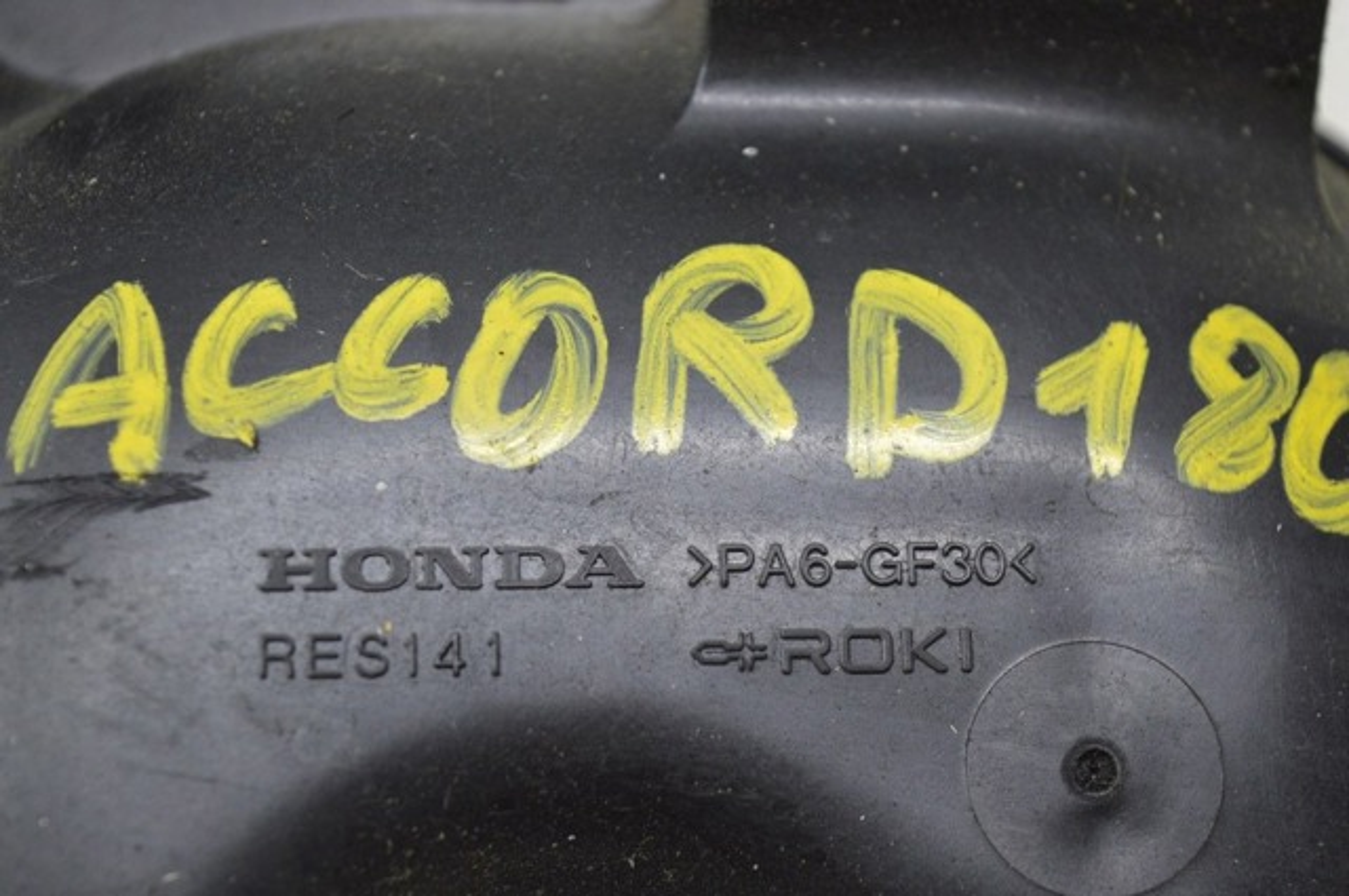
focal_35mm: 82
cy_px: 448
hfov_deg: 24.6
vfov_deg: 16.5
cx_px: 674
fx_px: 3088
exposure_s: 1/40
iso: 800
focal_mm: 55
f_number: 5.6
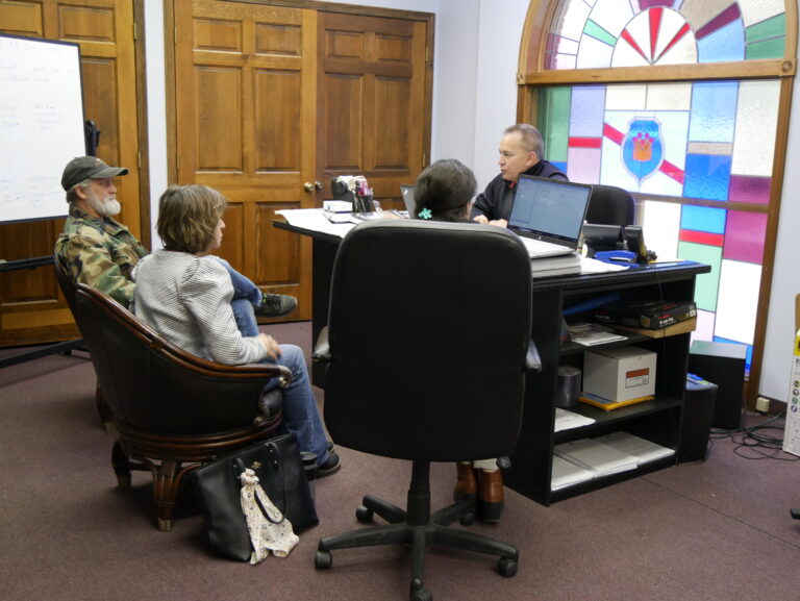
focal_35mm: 38
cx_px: 400
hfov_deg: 48.9
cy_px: 300
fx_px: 879
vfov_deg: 37.8
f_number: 3.8
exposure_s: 1/60
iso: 1000
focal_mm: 19
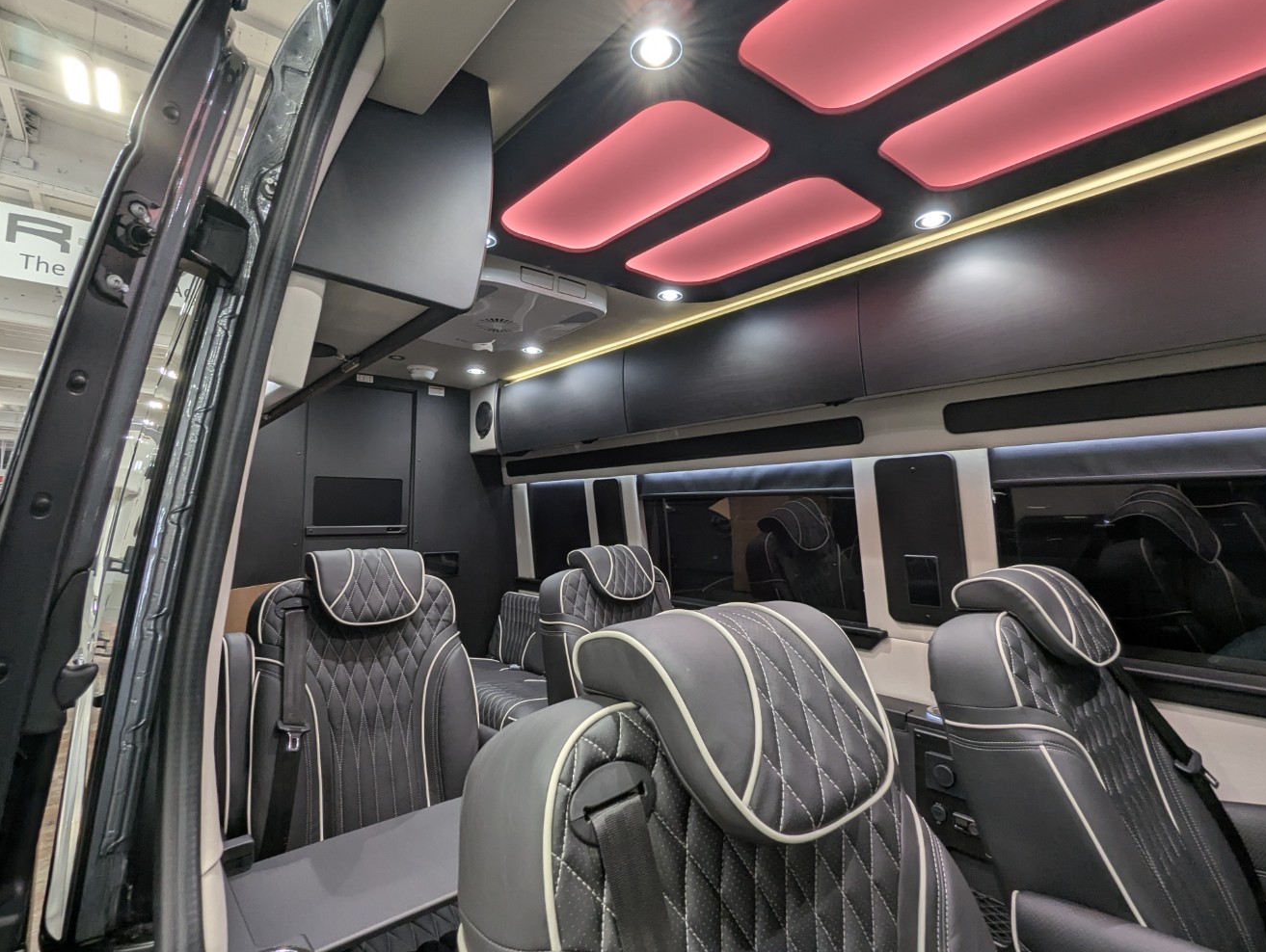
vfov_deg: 74.8
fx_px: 622
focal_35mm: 17
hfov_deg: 91.0
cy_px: 456
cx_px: 624
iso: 46
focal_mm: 2.35
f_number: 2.2
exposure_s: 1/26.6
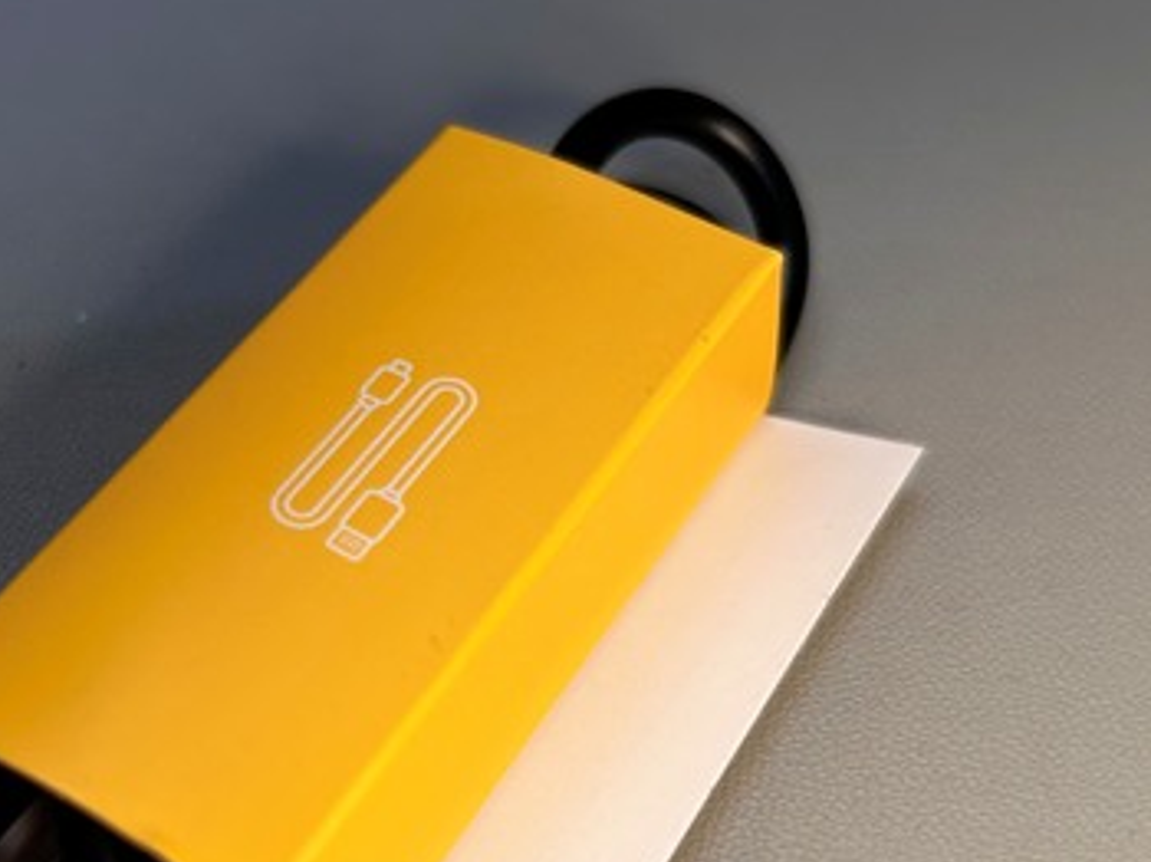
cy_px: 571
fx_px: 1927
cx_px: 421
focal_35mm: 58
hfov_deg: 33.1
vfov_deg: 25.1
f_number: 1.5
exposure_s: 1/121
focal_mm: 5.7
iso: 40
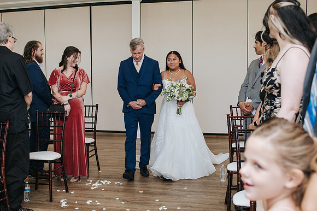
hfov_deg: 40.3
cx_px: 104
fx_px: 426
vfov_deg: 27.8
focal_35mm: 48
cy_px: 110
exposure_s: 1/200
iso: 800
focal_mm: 35
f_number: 3.5
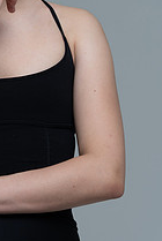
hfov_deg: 3.2
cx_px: -8
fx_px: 2893
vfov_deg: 4.8
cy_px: 44
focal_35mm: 430
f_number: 9
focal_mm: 200
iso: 320
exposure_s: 1/160
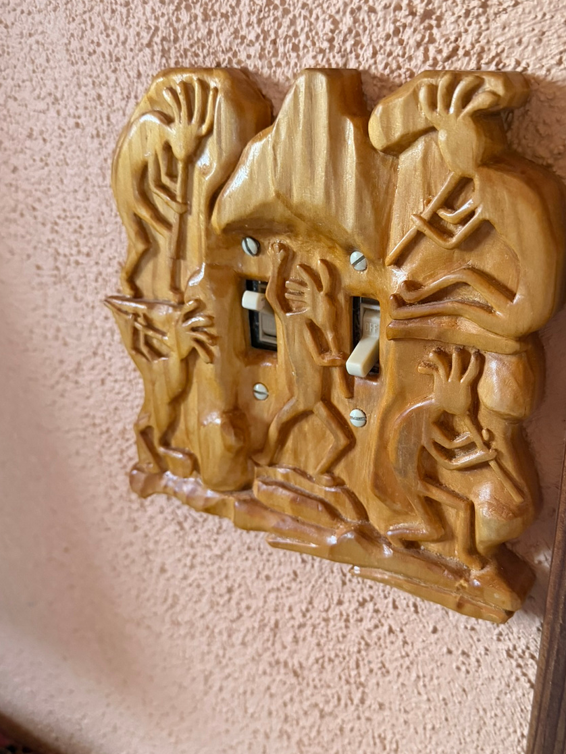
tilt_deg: -22.4
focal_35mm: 33
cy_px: 374
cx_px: 357
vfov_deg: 55.3
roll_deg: +0.1
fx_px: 719
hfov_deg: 42.6
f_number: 1.78
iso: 800
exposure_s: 1/60
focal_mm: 6.76
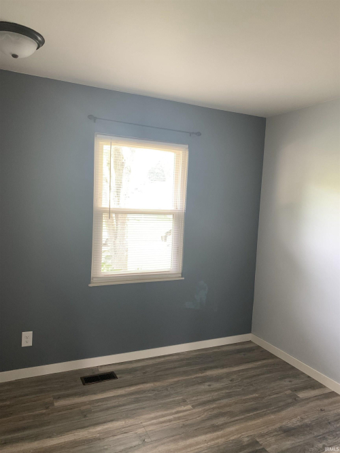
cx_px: 170
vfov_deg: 67.3
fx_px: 341
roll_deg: -2.7
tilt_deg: -5.1
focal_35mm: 26
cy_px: 226
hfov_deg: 53.0
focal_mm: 4.25
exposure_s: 1/30
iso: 500
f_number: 1.8
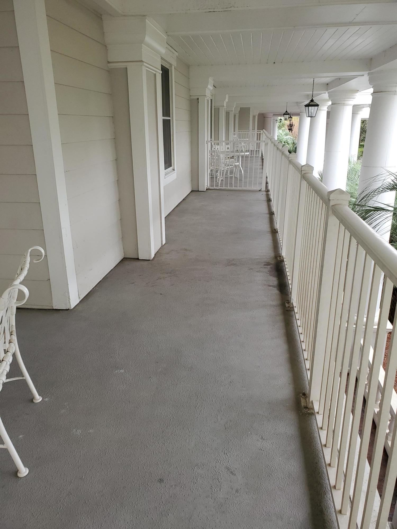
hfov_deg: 53.1
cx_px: 198
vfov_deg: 67.3
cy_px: 264
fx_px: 398
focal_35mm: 26
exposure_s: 1/60
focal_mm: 4.3
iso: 80
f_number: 2.4
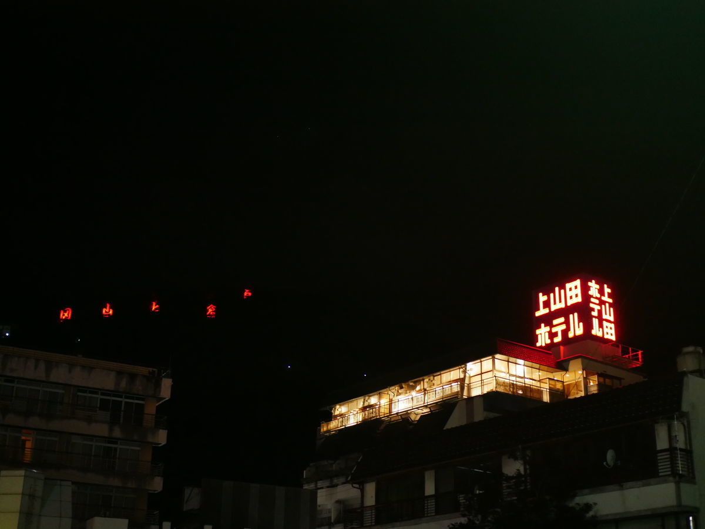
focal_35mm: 50
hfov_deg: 38.2
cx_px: 352
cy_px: 264
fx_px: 1019
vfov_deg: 29.1
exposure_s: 1/40
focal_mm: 25
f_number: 1.7
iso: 3200
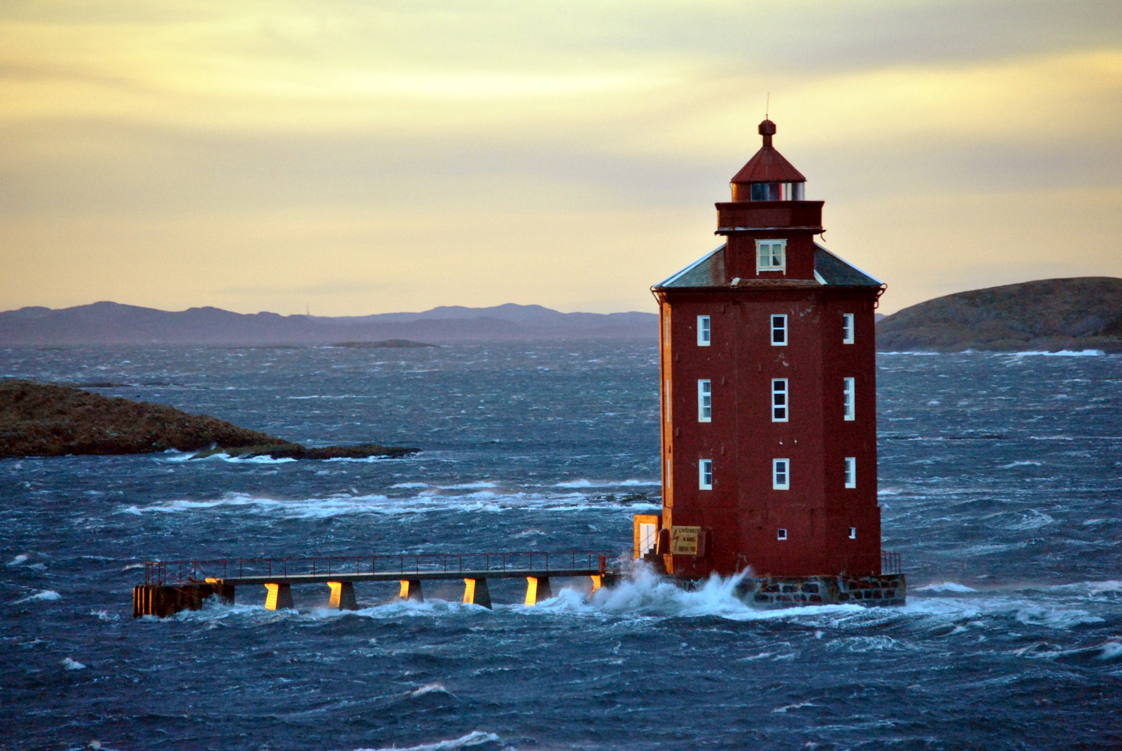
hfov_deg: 7.6
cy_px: 376
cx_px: 561
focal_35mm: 270
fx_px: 8424
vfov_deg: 5.1
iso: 1600
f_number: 5
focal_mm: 180
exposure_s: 1/50
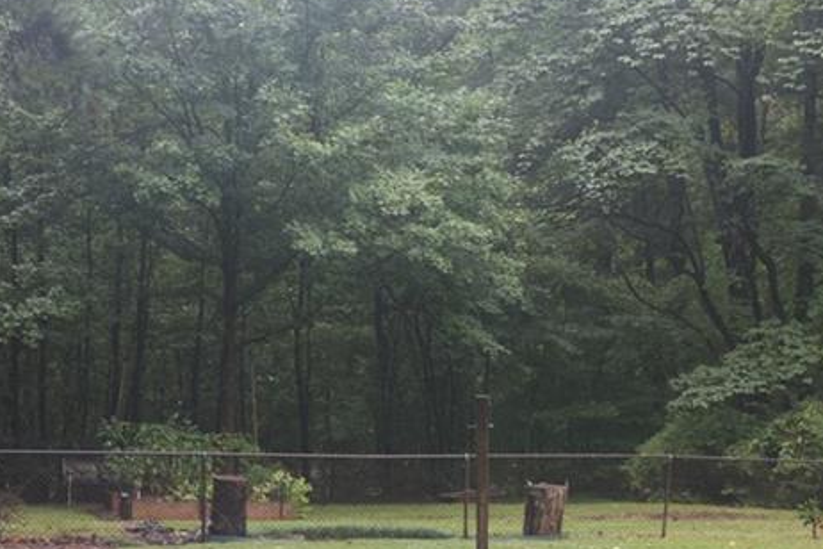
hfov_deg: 21.9
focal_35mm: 93
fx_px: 2126
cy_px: 381
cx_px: 365
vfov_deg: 14.7
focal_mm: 28
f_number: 6.3
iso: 400
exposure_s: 1/160
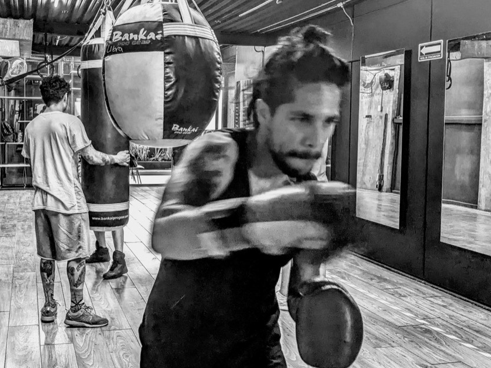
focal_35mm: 40
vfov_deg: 35.9
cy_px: 151
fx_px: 567
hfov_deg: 46.1
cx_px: 163
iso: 589
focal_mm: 6.9
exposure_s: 1/120
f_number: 1.68
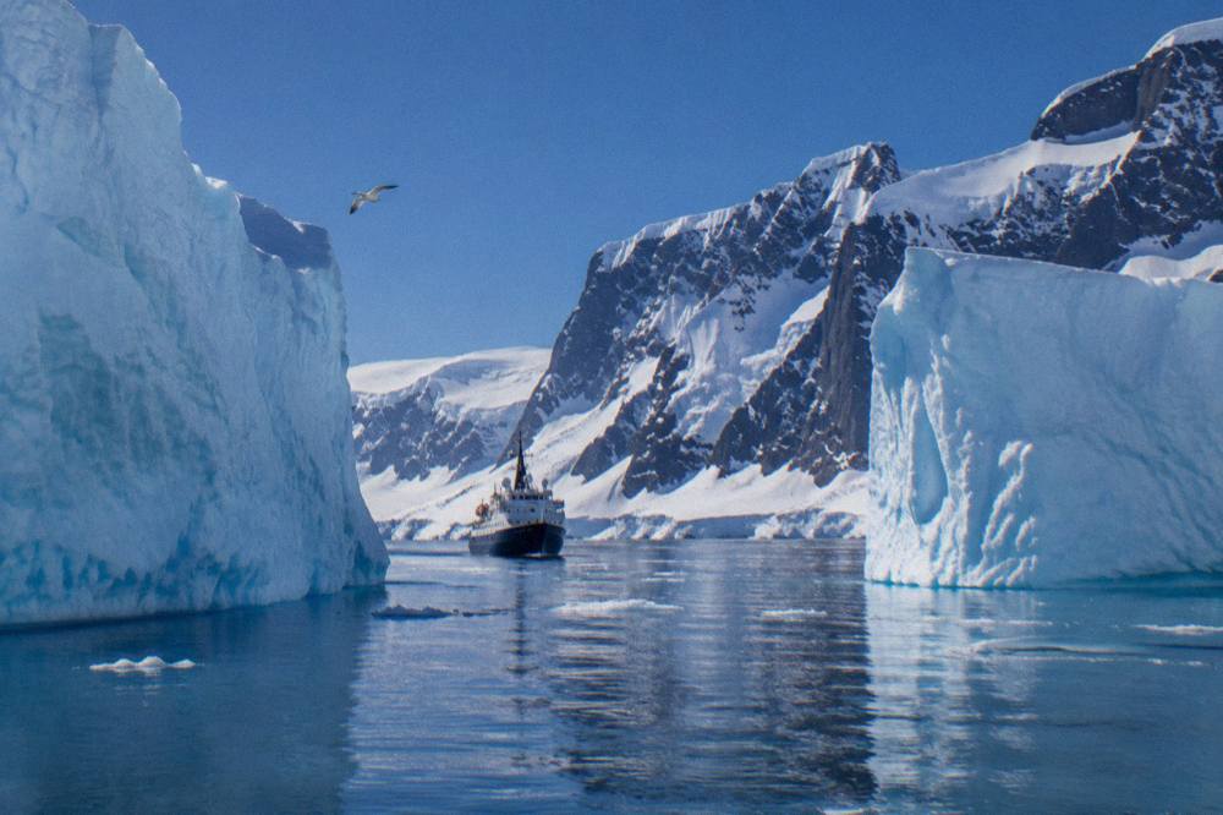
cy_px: 408
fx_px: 3566
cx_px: 612
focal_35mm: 105
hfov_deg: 19.5
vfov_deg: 13.0
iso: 320
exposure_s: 1/250
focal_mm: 105
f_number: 10
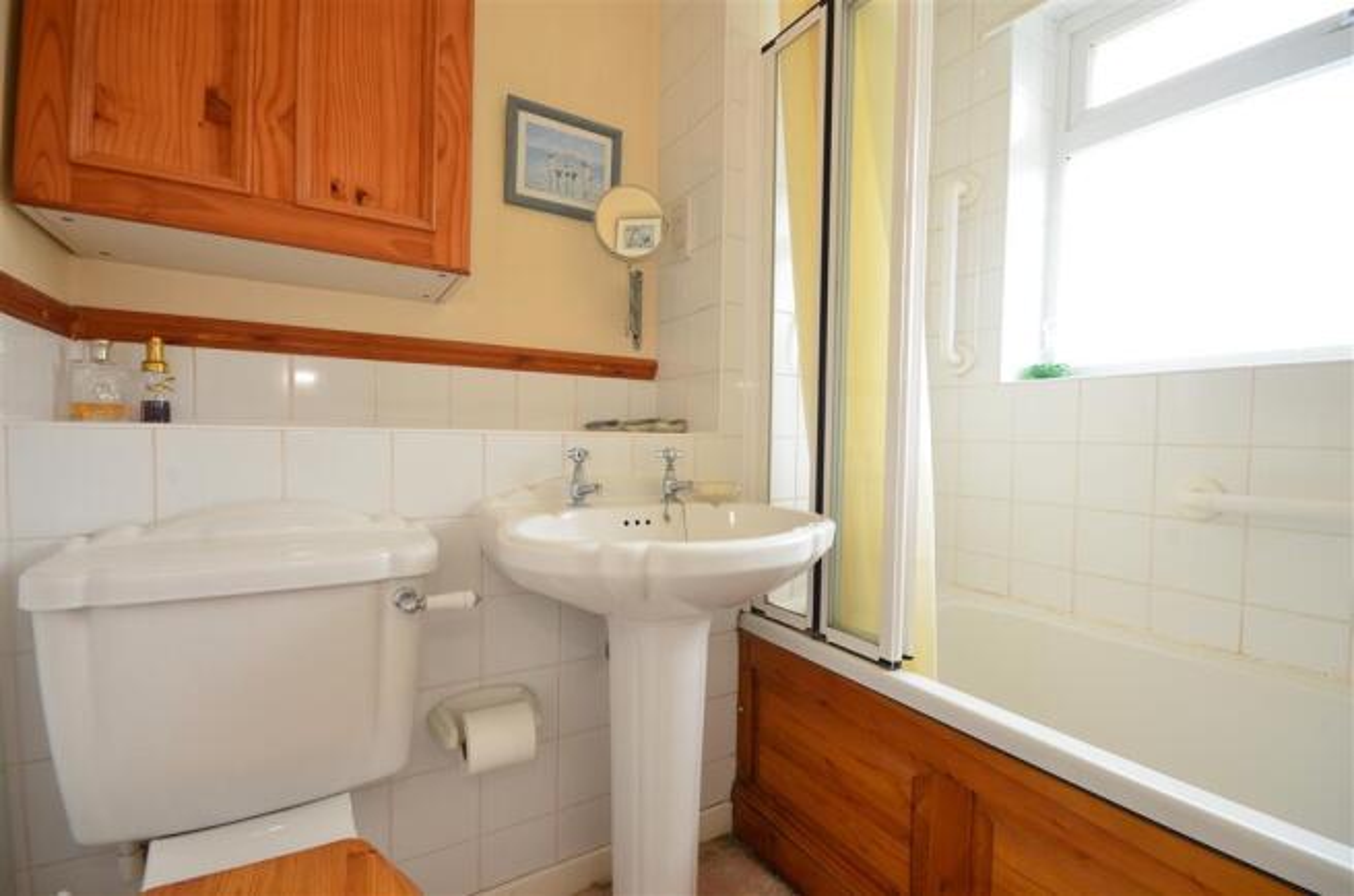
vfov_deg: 77.0
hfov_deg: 100.5
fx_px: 563
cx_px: 677
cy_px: 448
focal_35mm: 15
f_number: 9
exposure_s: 1/4
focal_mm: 10
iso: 320
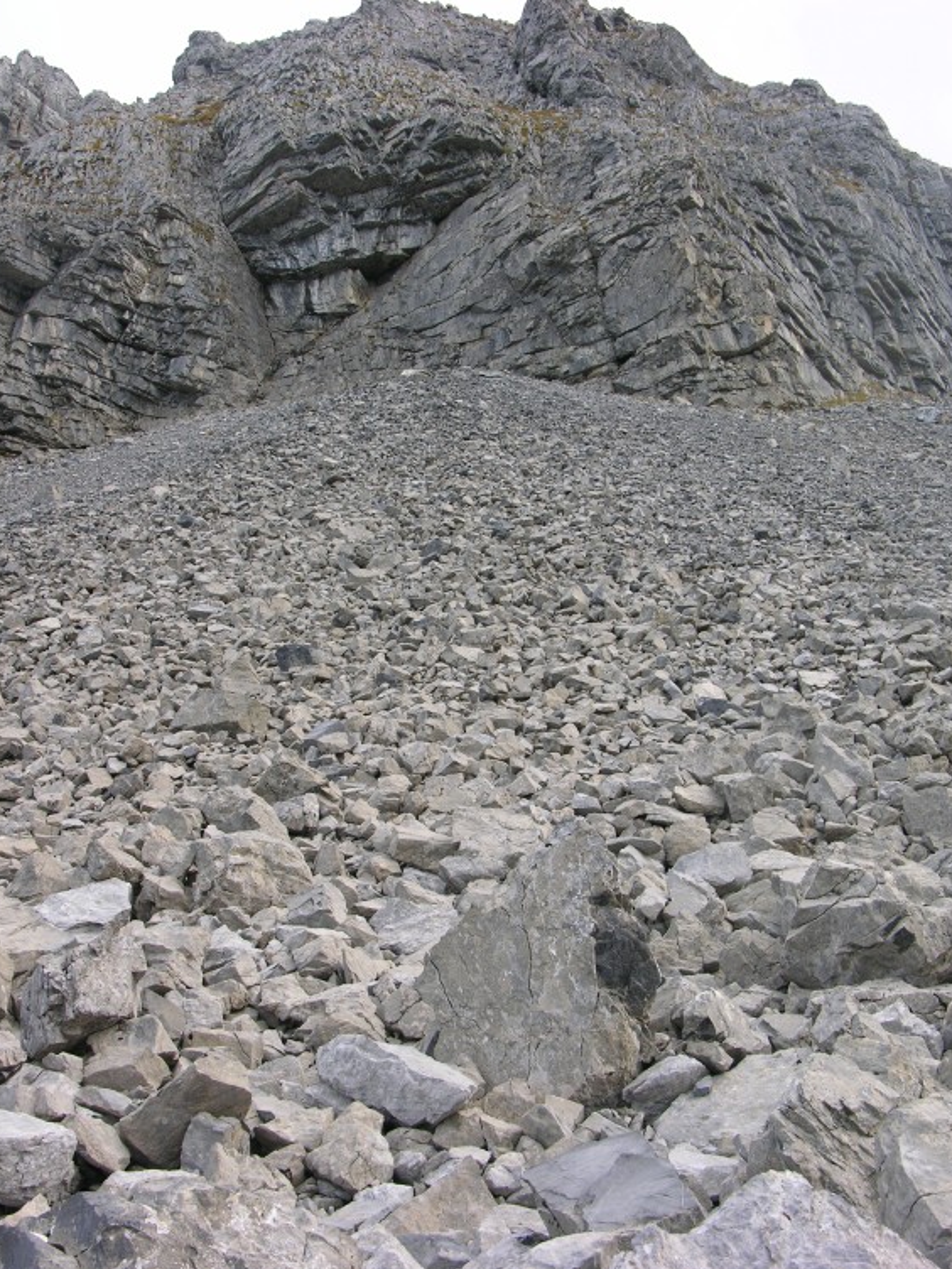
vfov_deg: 40.4
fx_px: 1723
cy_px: 646
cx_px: 474
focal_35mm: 47
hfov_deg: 30.9
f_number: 4.7
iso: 50
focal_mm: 11.6
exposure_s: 1/121
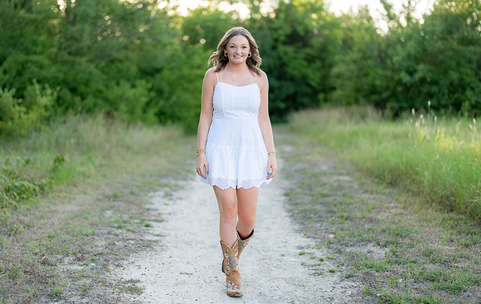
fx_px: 750
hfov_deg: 35.6
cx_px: 235
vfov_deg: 22.9
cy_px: 128
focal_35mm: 57
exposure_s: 1/1000
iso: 100
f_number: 1.2
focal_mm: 50
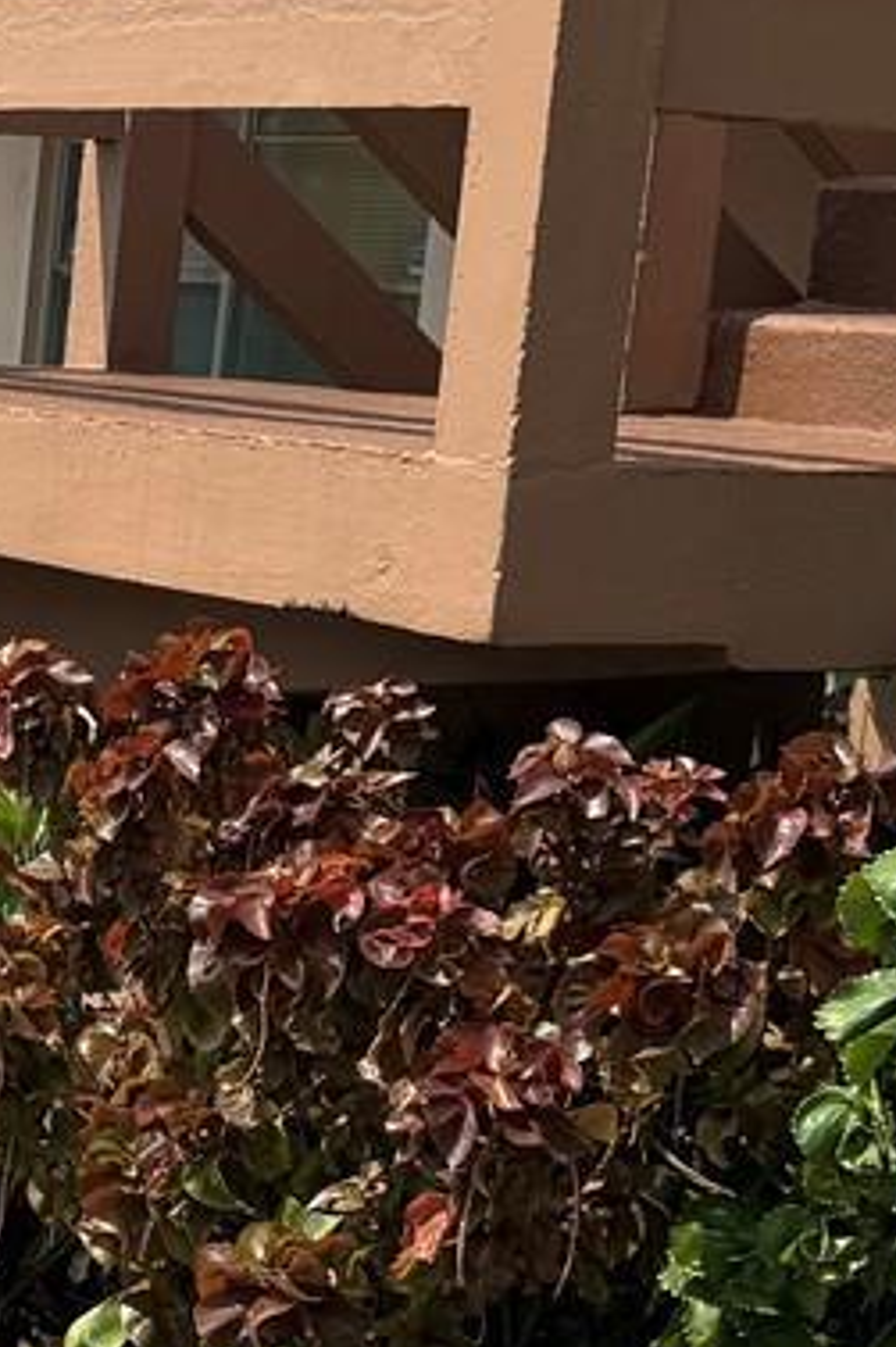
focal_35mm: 106
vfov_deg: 19.1
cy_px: 1022
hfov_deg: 11.9
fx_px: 3961
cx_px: -707
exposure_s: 1/5348
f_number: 1.78
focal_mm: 6.76
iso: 80
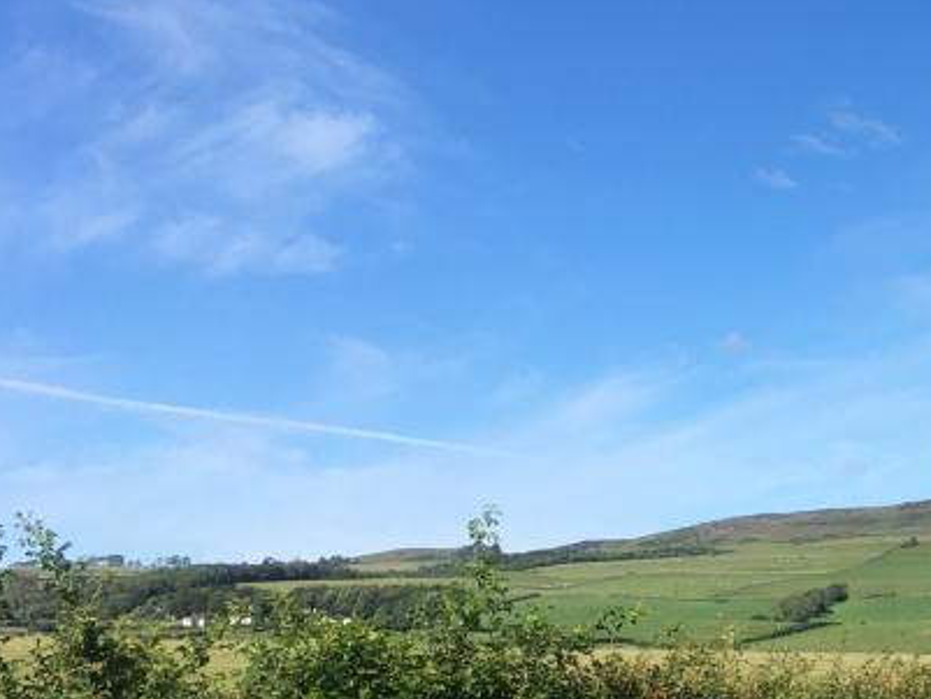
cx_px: 1179
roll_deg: -1.5
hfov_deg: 23.5
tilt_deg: +6.9
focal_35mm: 74
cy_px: 476
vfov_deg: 19.8
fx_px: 1991
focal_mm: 4.15
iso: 25
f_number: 2.2
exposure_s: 1/1876
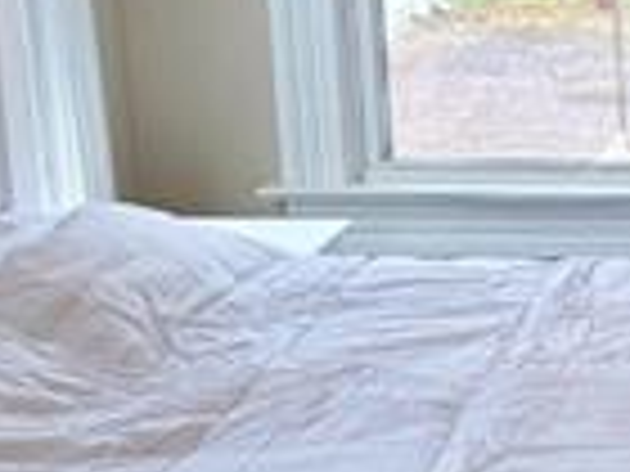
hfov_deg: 18.0
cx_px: 990
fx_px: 1729
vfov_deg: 15.6
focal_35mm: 95
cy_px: 225
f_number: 1.9
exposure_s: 1/120
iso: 64
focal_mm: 2.2
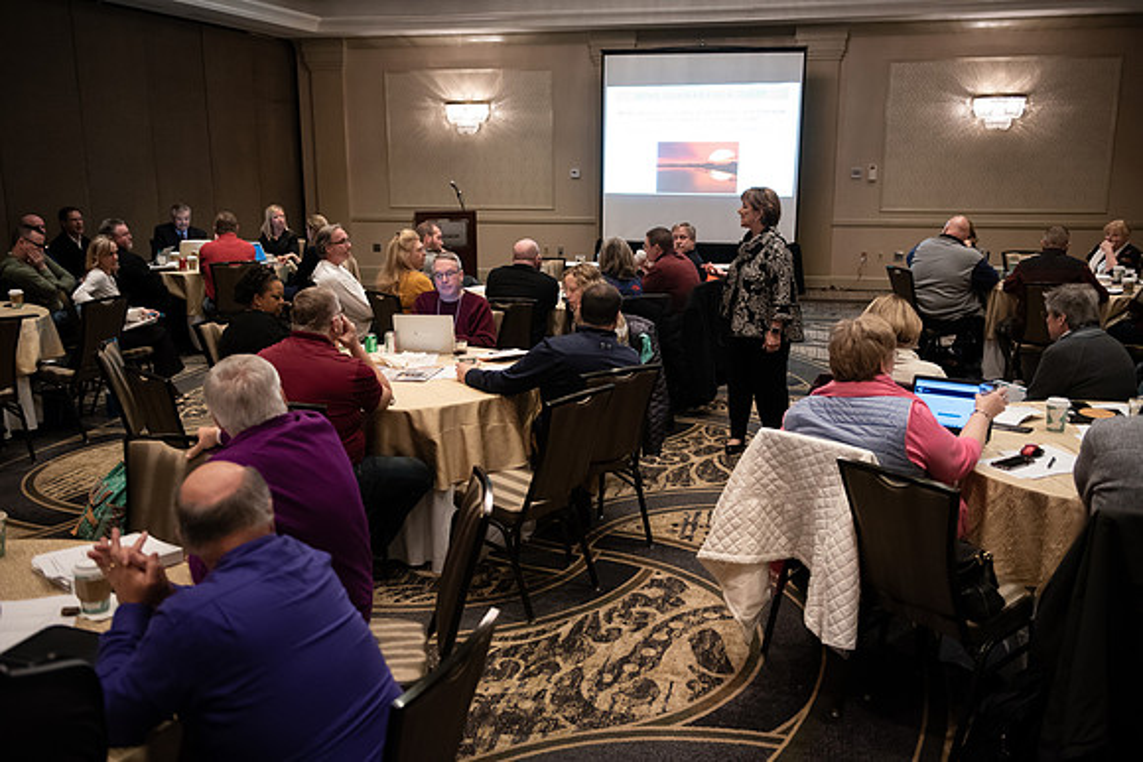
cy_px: 381
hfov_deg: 55.8
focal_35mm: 34
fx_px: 1080
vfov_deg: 38.9
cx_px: 572
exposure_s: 1/160
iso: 4000
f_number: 3.2
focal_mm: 34
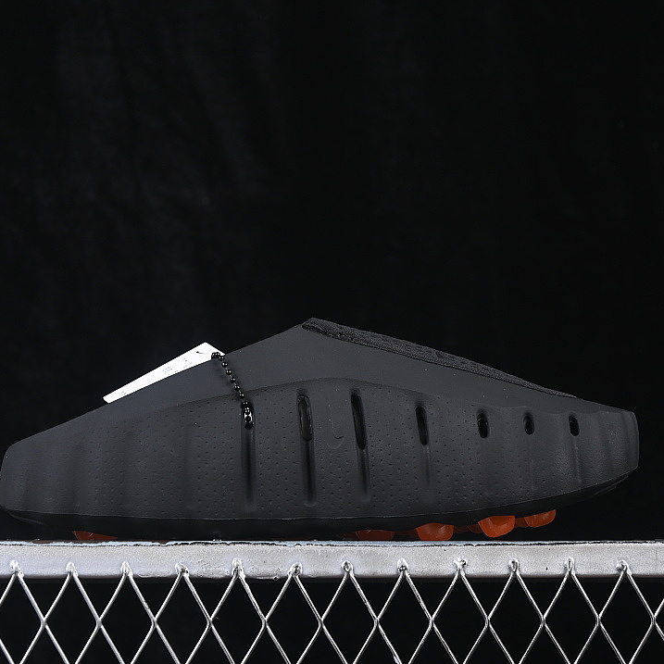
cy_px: 332
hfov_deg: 18.1
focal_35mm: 96
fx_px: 2083
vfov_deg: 18.1
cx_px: 321
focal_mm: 50
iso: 160
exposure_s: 1/60
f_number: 6.3
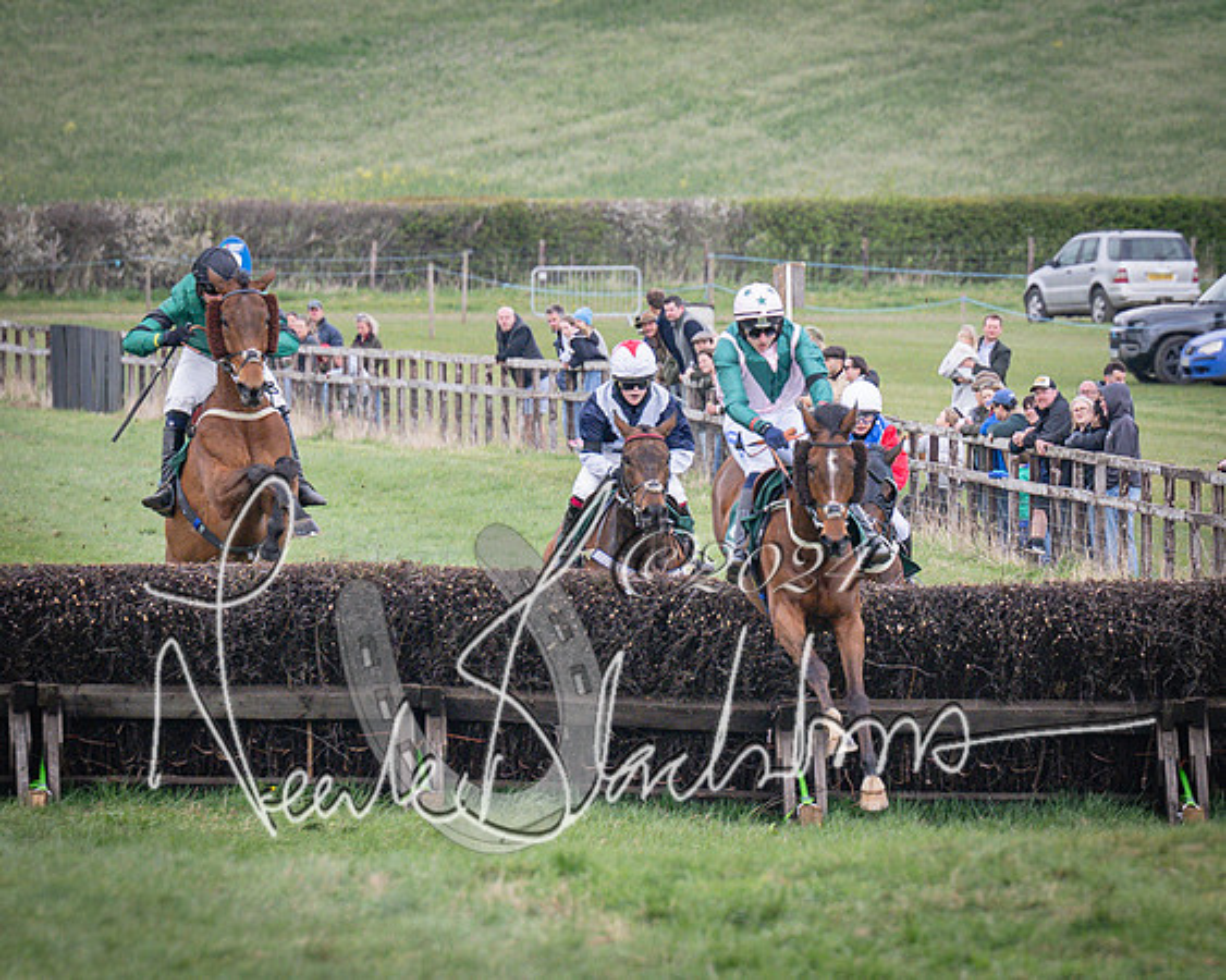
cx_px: 906
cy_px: 635
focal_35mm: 584
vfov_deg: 2.6
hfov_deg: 3.3
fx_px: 21183
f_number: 4
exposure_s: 1/1600
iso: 400
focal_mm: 170
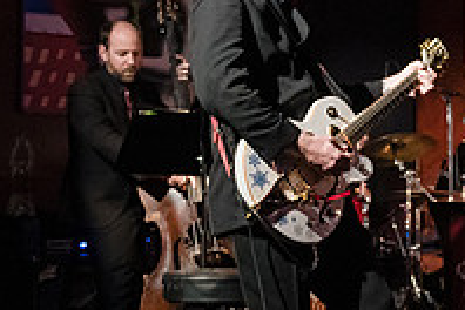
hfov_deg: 25.9
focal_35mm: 75
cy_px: 152
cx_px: 439
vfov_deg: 18.2
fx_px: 969
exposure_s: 1/200
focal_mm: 24
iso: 5000
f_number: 2.8
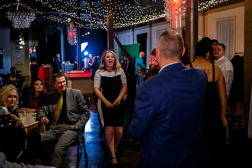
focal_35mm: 41
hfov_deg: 47.8
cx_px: 138
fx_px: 284
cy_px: 73
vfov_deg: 33.0
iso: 5000
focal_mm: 36
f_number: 2.8
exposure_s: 1/200
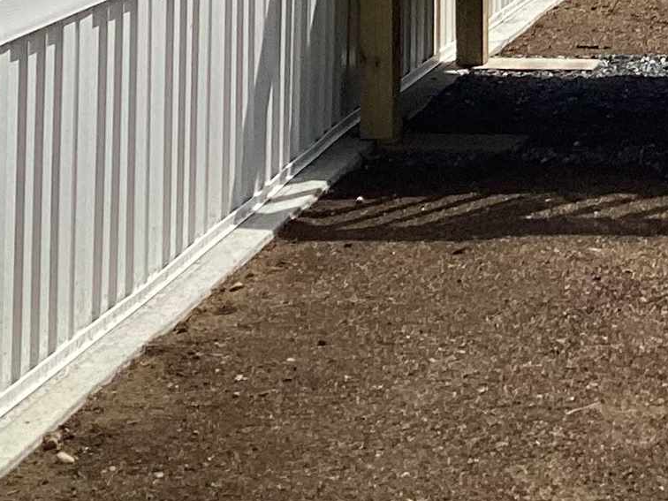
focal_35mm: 126
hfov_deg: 15.3
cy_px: -483
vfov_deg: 10.8
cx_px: 714
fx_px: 2431
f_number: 2.4
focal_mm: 3.3
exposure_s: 1/2469
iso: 25
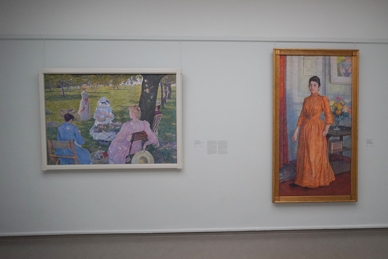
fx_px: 259
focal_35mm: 24
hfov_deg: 73.7
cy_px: 130
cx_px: 194
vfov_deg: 53.1
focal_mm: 24
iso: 3200
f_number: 5.6
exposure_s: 1/80
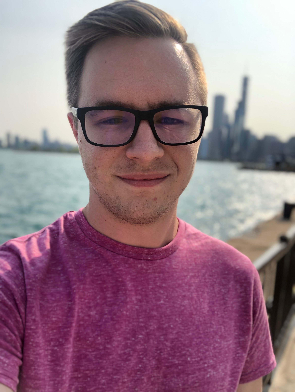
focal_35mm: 32
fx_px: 363
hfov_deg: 44.2
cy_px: 196
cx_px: 148
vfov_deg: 56.8
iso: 20
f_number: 2.2
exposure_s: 1/523
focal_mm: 2.87
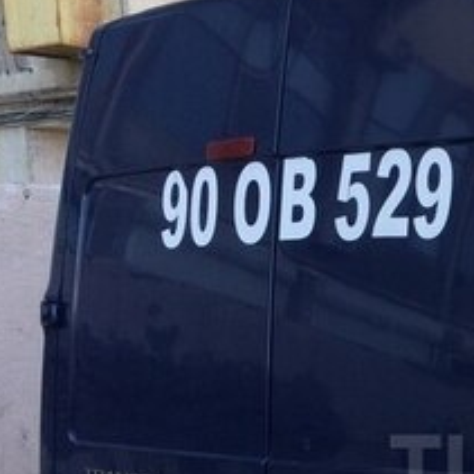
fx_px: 1239
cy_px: 468
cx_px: 620
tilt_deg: -8.2
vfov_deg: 21.0
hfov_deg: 19.9
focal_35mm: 80
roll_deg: +1.1
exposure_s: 1/234
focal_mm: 4.15
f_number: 2.2
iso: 32
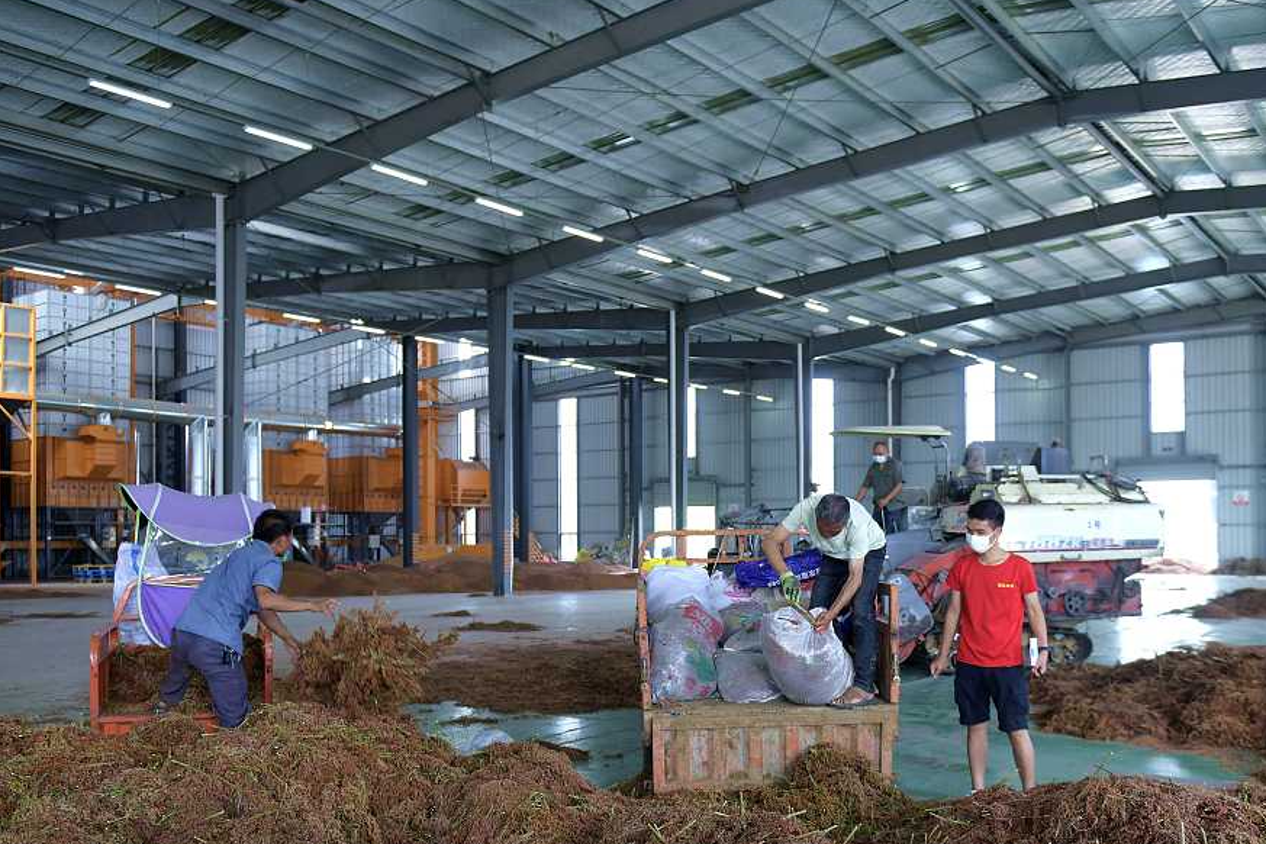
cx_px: 705
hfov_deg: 57.1
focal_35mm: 33
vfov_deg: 39.6
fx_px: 1160
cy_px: 541
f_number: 2.8
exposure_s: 1/160
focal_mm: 24
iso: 500
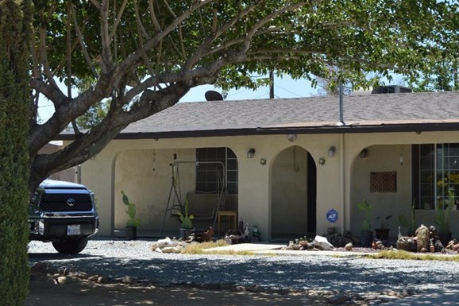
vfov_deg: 16.1
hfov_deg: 23.7
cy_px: 143
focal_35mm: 85
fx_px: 1083
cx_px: 330
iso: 100
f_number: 8
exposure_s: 1/320
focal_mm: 32
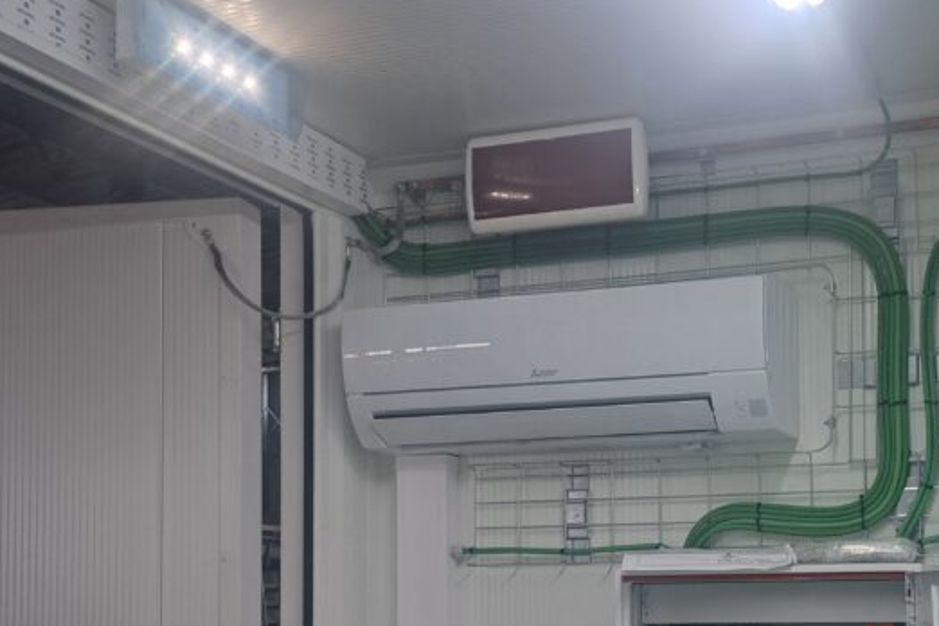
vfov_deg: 26.6
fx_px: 1278
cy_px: 563
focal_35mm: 49
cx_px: 689
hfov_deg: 39.4
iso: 64
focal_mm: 5.23
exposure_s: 1/50
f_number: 1.8
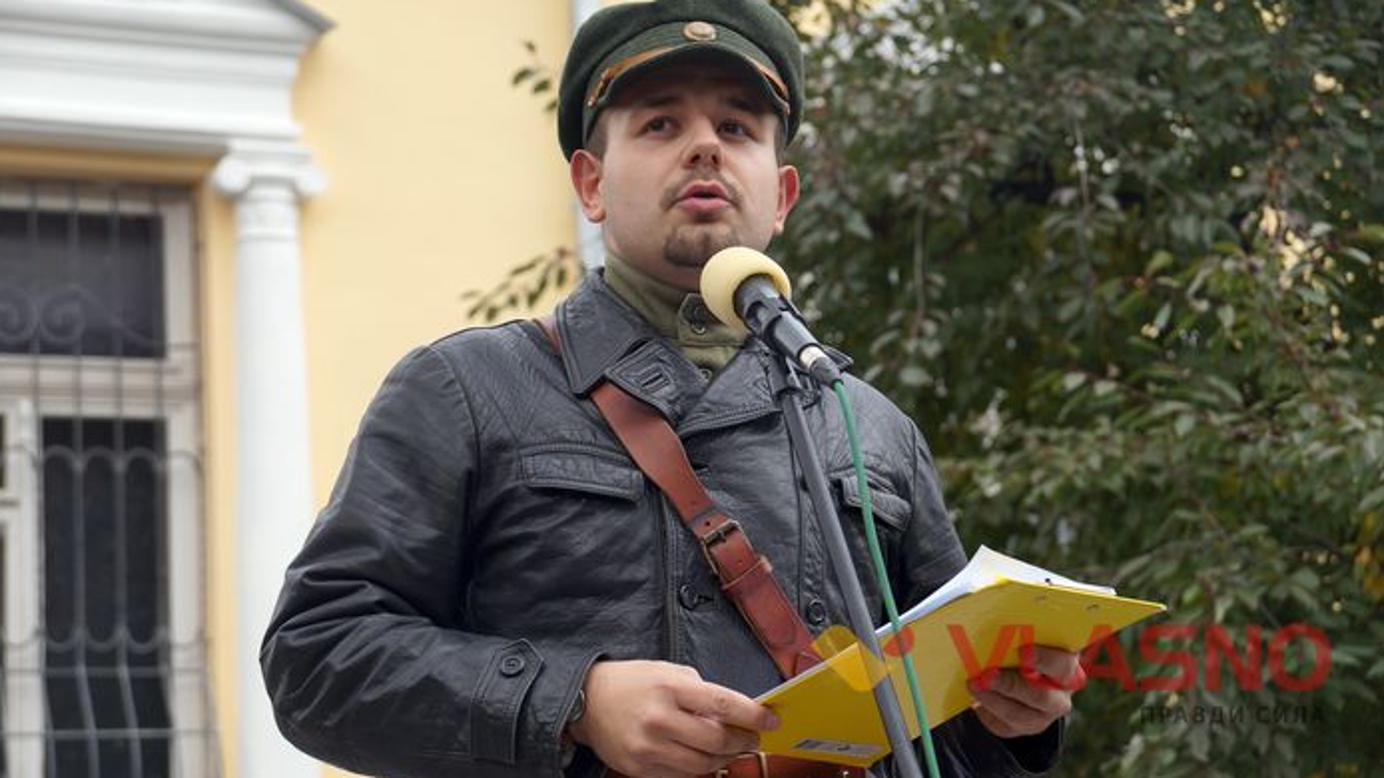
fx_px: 3486
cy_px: 388
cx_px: 690
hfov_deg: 22.5
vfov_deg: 12.7
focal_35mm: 95
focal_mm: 60
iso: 100
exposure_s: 1/200
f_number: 5.6
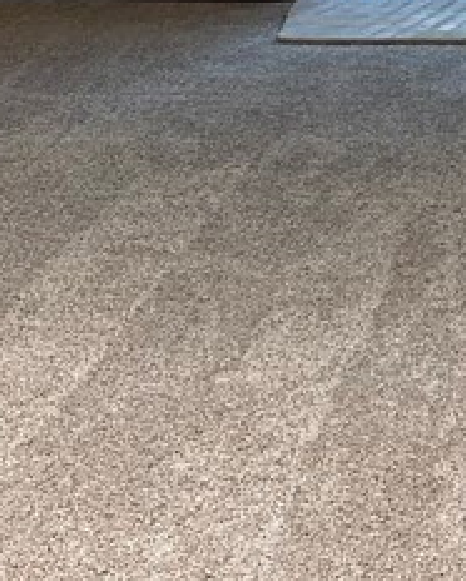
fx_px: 1928
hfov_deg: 12.8
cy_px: 3
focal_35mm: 112
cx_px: 779
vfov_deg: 16.8
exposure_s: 1/60
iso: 125
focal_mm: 4.25
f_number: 1.8
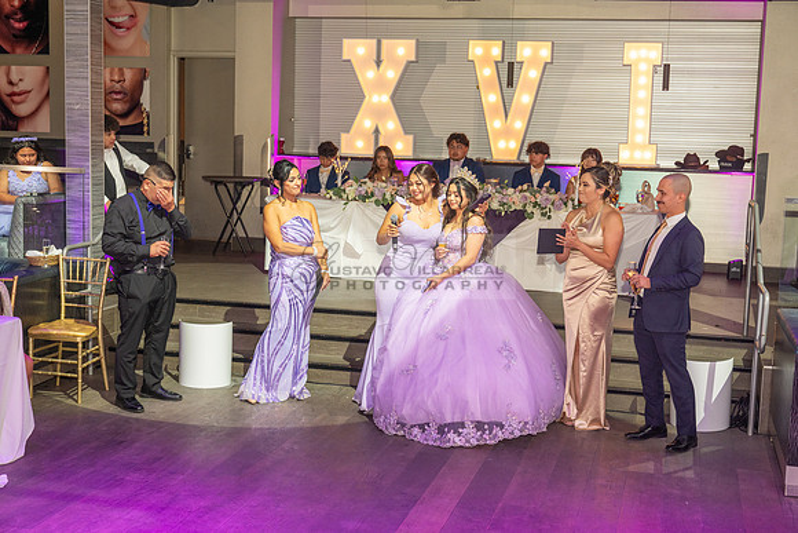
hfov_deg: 40.3
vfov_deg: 27.5
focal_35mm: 49
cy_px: 266
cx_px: 399
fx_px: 1086
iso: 1000
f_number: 4.5
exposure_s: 1/125
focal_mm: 49
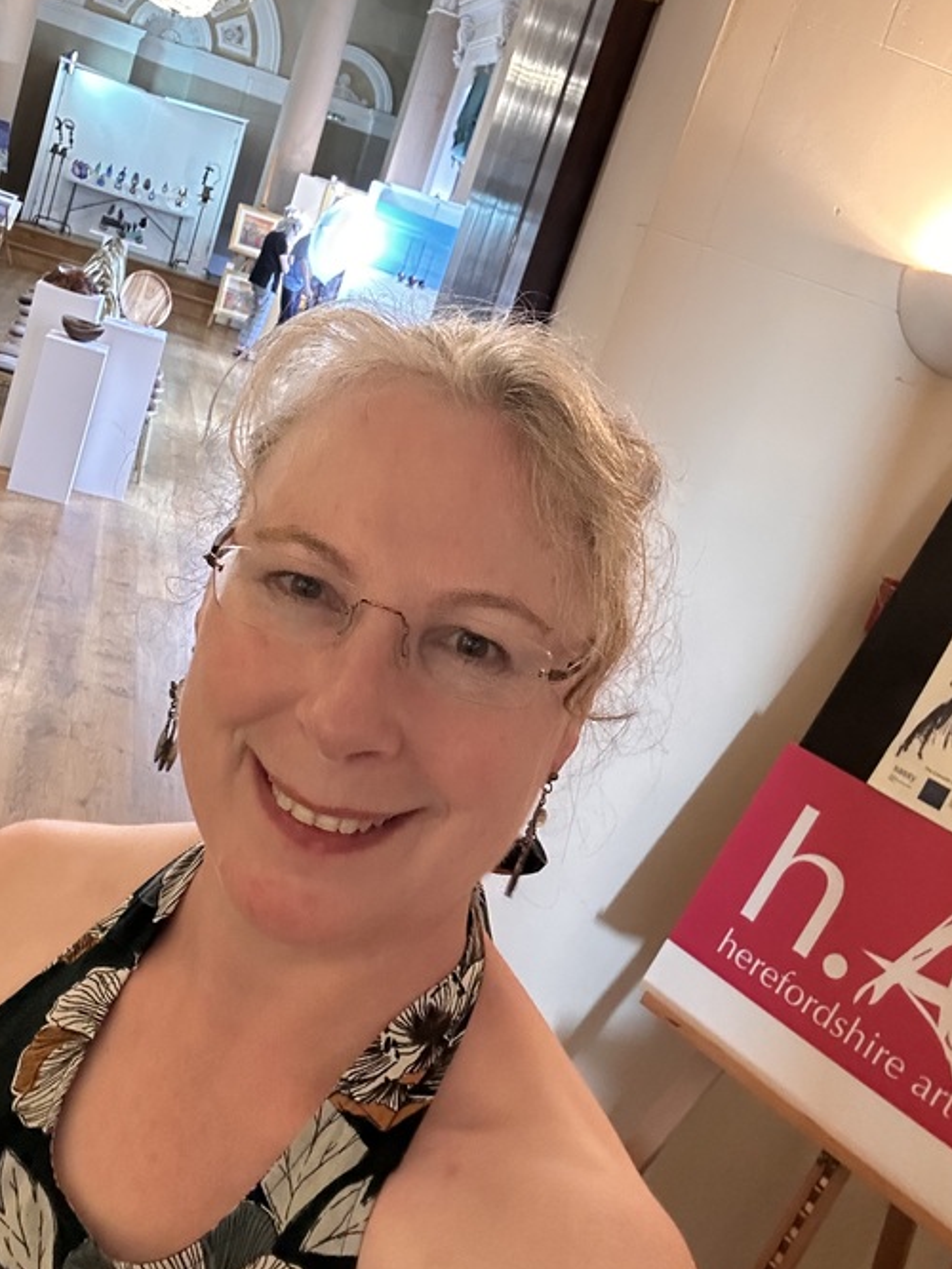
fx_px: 1321
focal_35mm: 36
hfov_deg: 39.5
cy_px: 531
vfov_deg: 51.1
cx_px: 385
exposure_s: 1/25
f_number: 1.9
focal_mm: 2.69
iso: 400
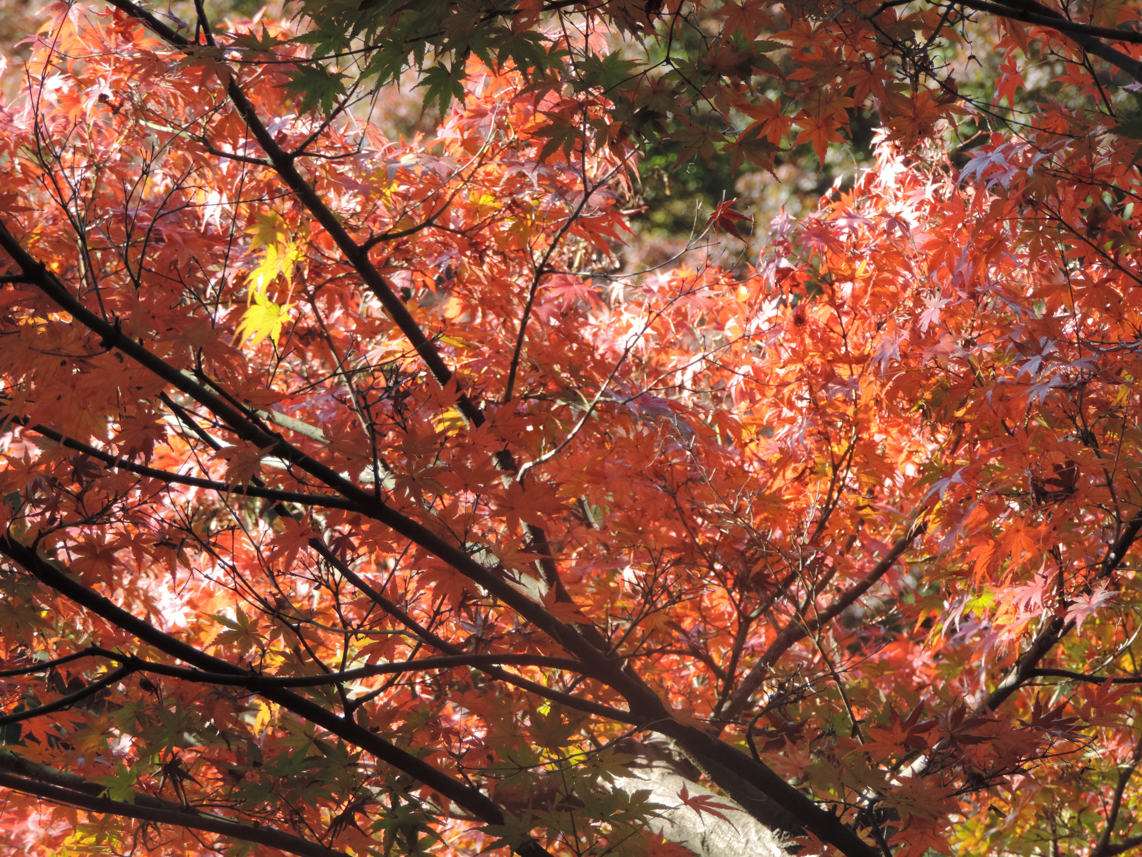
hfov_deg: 9.9
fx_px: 6598
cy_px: 428
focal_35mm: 200
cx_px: 571
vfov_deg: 7.4
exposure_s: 1/125
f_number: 4.6
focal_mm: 35.6
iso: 160
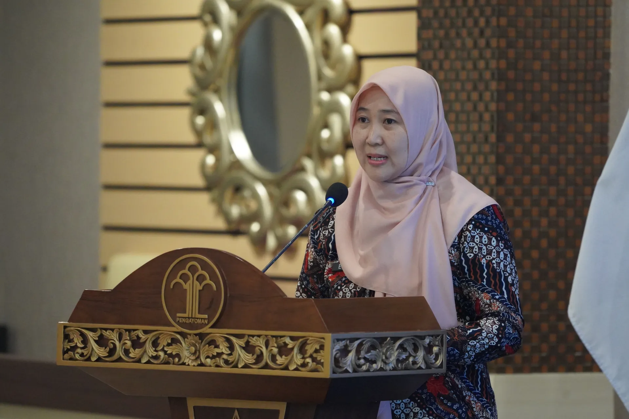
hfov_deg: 8.0
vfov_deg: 5.3
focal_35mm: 259
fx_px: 4522
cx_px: 314
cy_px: 210
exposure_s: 1/100
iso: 12800
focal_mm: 259
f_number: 5.6
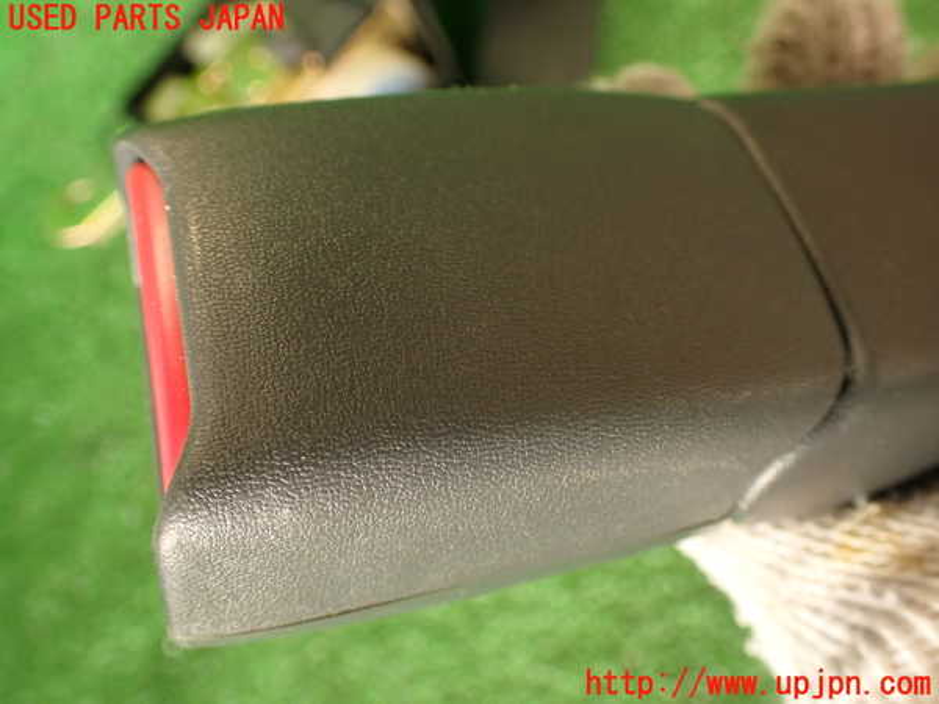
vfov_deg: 44.2
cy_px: 352
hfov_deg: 56.8
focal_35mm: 32
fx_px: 868
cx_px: 470
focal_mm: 5.79
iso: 200
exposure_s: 1/50
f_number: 2.4
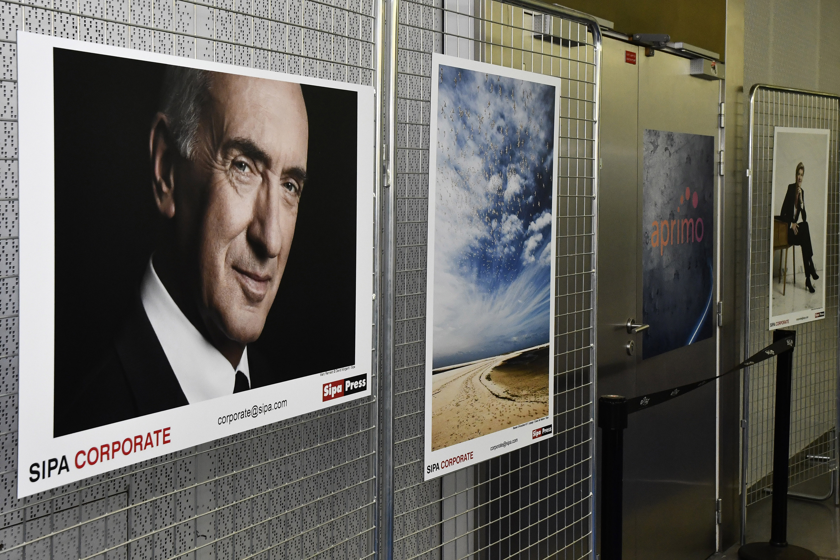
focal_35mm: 40
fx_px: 945
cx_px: 420
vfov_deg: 33.0
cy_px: 280
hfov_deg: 47.9
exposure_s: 1/100
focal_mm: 27
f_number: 7.1
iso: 1600
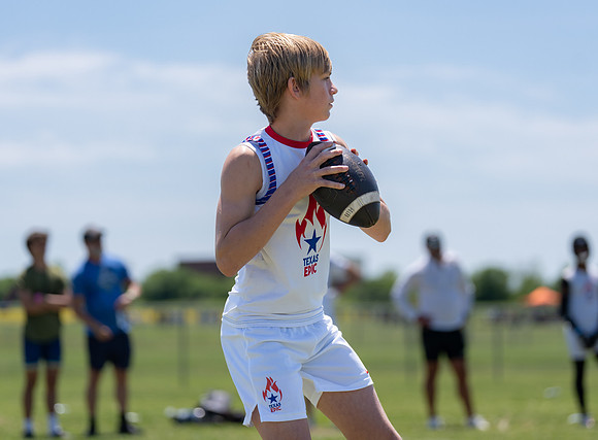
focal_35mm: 143
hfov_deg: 13.9
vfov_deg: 10.2
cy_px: 199
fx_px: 2458
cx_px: 307
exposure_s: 1/2500
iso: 100
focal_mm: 118
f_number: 2.8
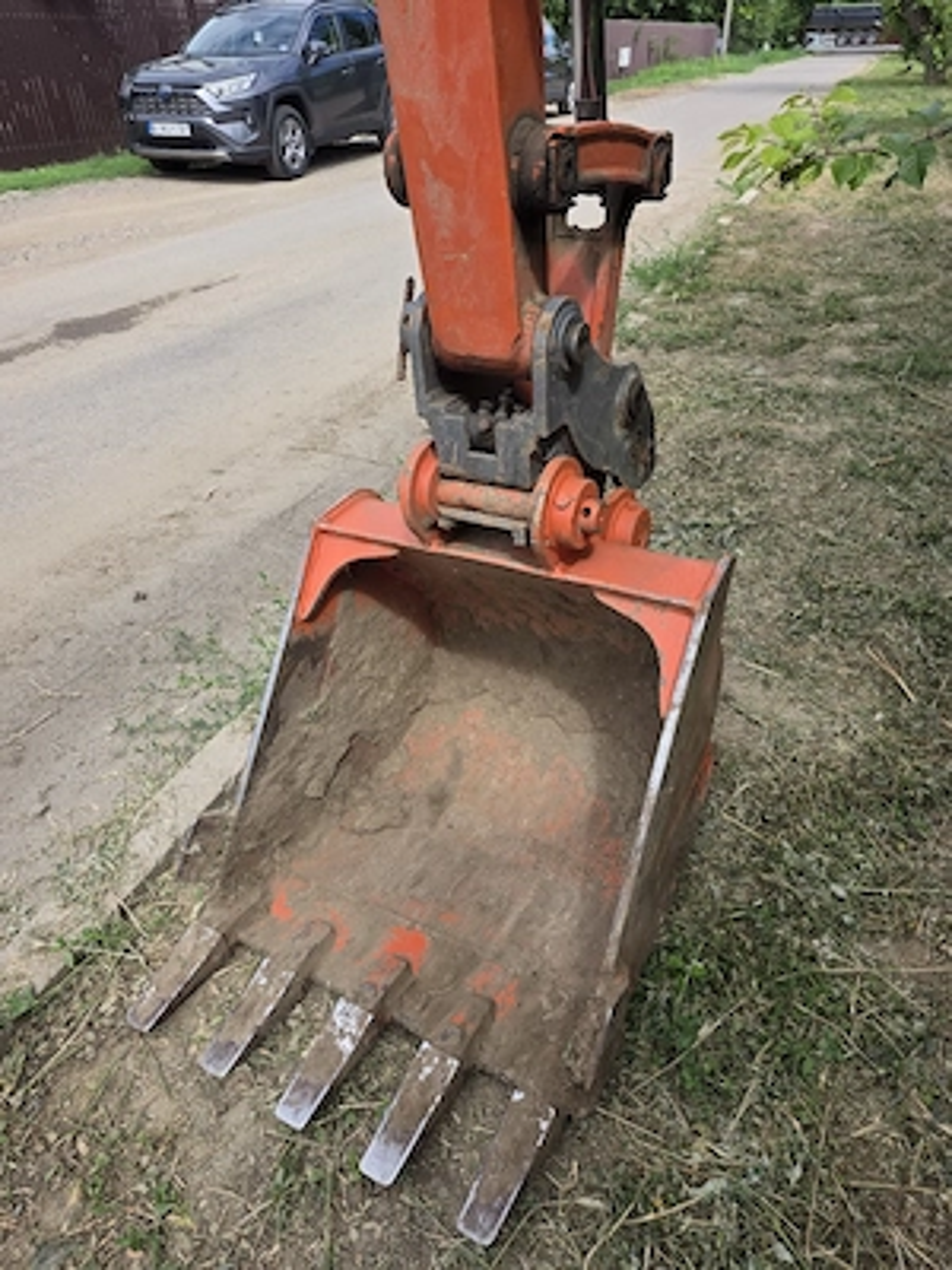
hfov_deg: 58.9
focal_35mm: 23
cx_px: 476
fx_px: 843
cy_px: 635
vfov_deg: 73.9
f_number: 1.7
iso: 80
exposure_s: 1/3333
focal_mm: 6.25
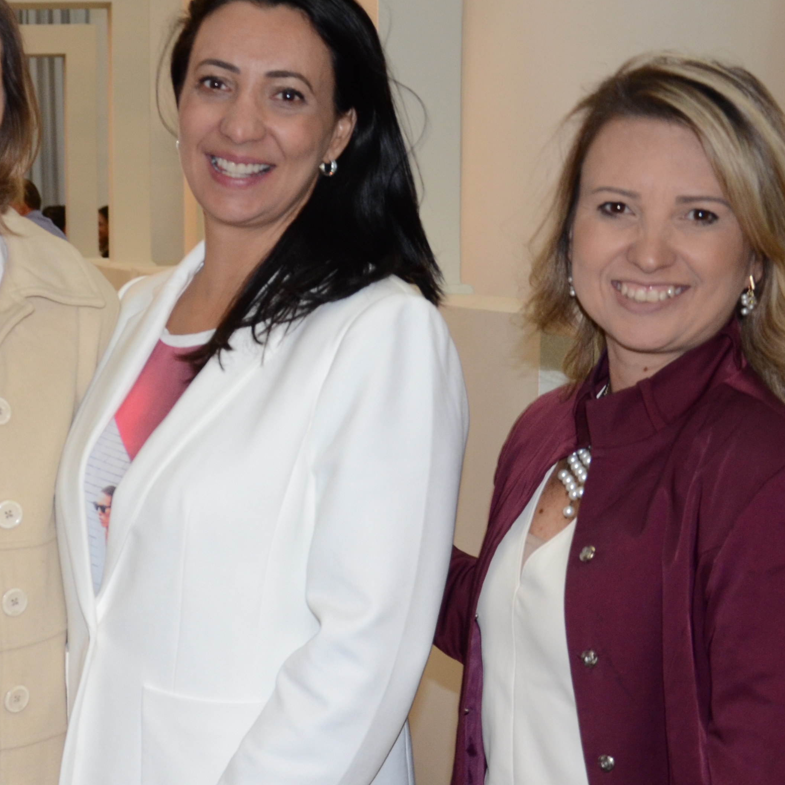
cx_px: 54
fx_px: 2129
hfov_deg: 20.4
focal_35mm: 83
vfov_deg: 20.9
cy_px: 465
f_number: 4.5
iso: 800
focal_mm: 28
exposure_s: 1/80
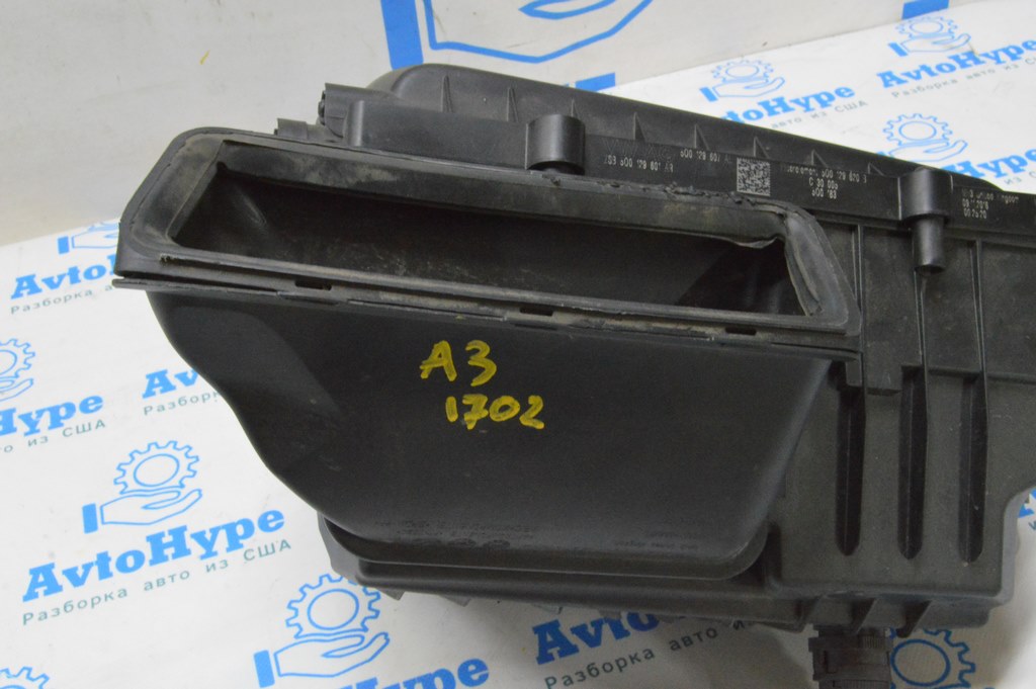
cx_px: 518
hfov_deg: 42.4
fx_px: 1337
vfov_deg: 28.9
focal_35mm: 46
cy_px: 344
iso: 6400
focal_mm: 31
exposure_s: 1/15
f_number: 20
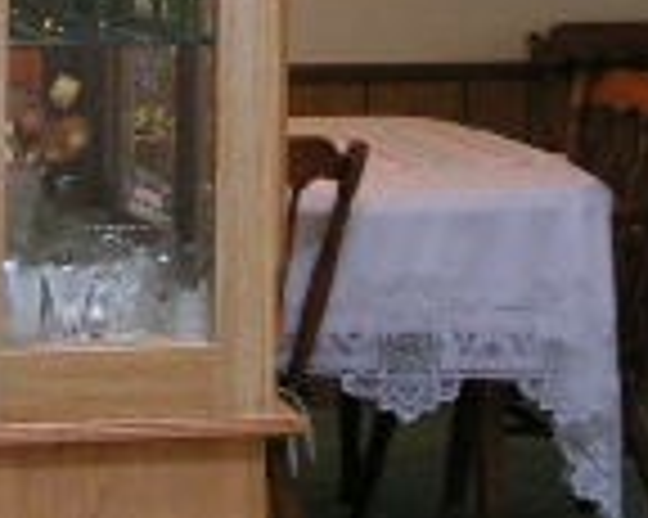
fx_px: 3162
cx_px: 171
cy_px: -27
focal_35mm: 165
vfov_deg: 9.3
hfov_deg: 11.7
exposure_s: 1/40
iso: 160
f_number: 2.8
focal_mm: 5.8
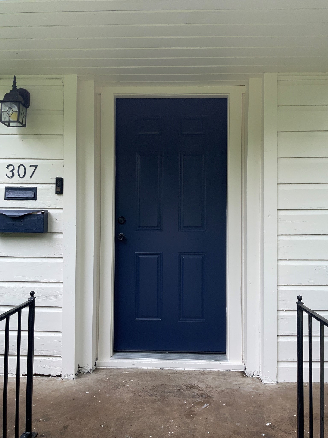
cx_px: 164
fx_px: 366
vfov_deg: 61.7
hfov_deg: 48.2
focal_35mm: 29
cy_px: 219
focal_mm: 3
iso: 16
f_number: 1.8
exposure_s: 1/135
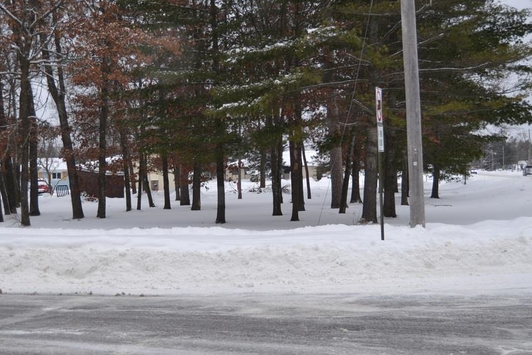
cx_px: 198
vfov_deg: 23.4
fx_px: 857
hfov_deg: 34.3
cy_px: 163
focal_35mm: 58
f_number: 4
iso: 100
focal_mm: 24
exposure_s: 1/160
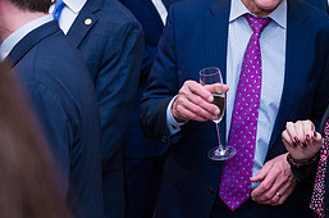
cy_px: 66
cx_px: 241
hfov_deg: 23.2
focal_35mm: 87
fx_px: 793
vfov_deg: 15.6
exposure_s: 1/200
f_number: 3.2
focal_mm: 38
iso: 1600
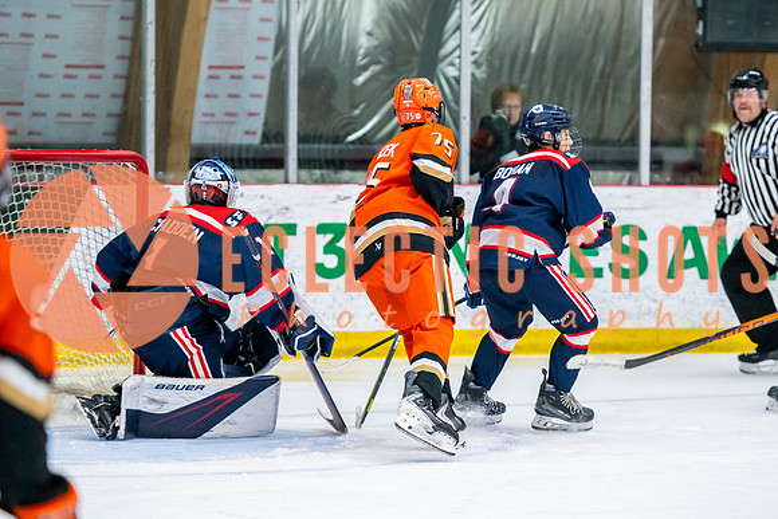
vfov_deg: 6.3
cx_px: 455
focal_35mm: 217
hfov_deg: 9.5
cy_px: 259
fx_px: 4698
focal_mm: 155
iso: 2500
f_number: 3.2
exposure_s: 1/800
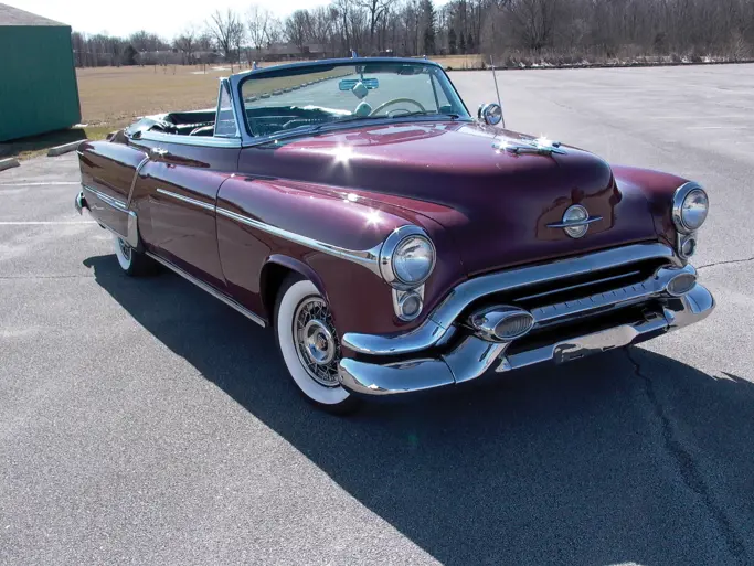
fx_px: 828
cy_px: 283
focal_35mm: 38
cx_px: 377
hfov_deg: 49.0
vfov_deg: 37.8
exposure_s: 1/560
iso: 100
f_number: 4.8
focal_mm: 8.19
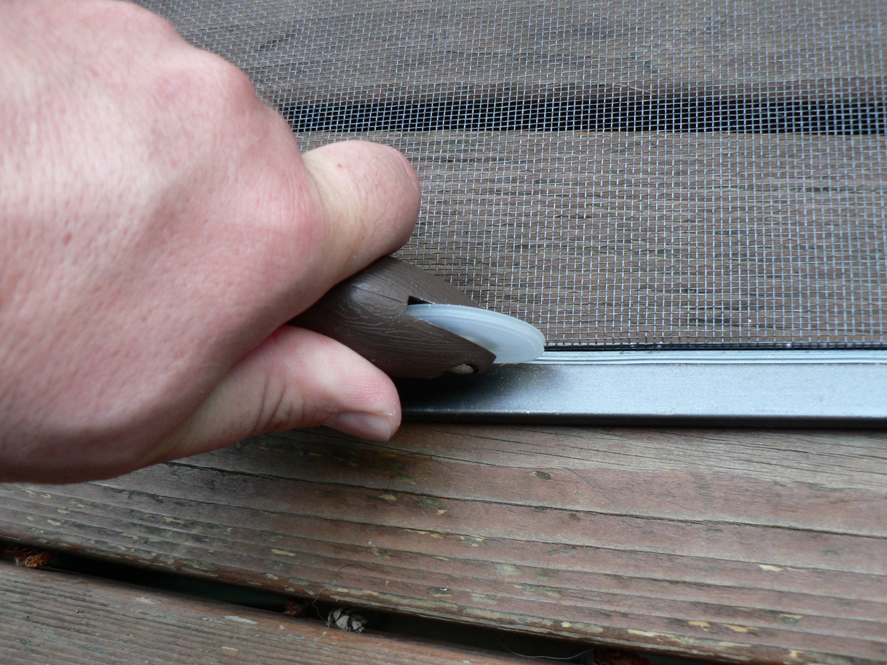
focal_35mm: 36
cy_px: 332
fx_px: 922
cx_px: 444
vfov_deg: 39.7
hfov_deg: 51.4
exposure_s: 1/30
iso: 150
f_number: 2.8
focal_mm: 6
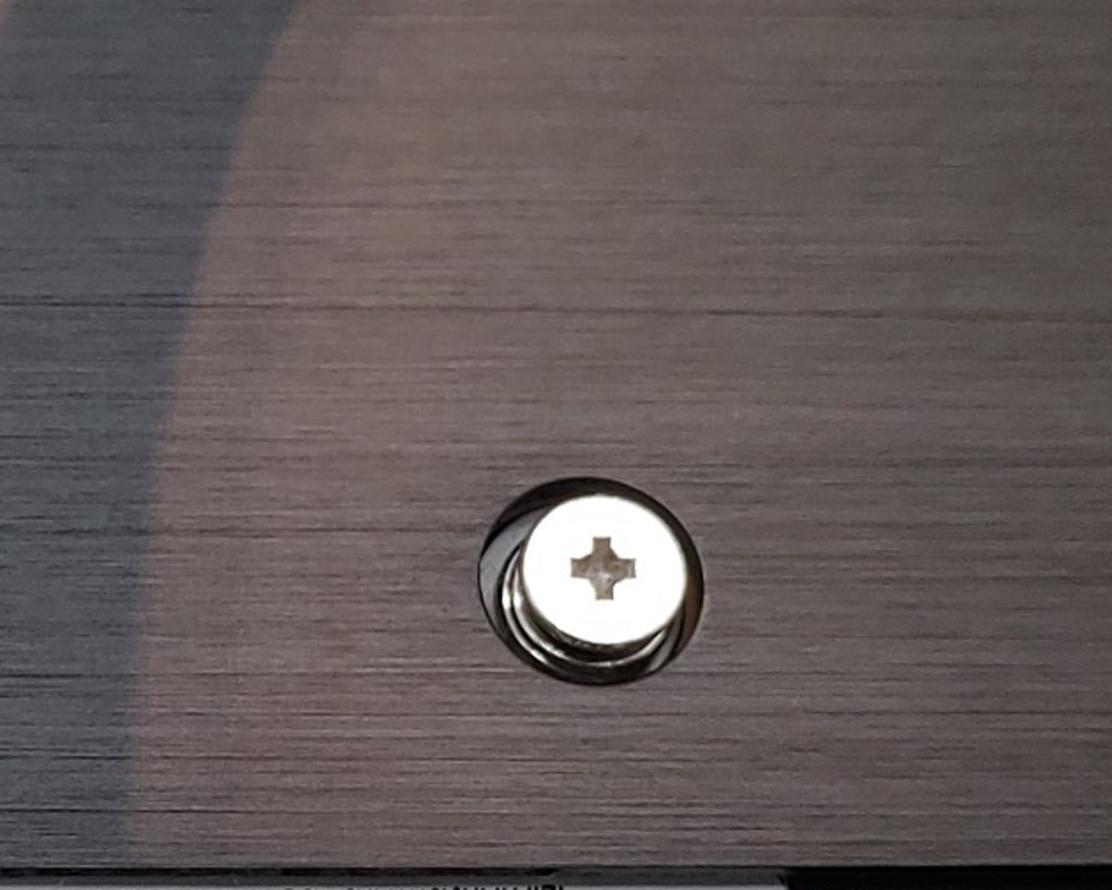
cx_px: 25
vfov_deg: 15.6
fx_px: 3226
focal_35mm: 98
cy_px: 733
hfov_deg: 19.1
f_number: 1.8
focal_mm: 4.36
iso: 50
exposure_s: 1/135
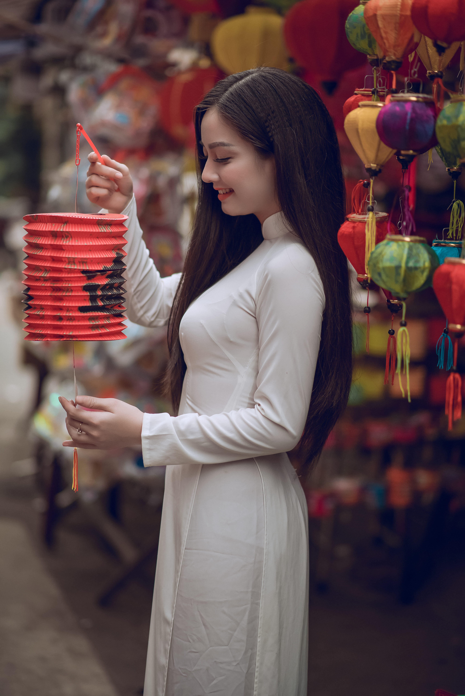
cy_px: 348
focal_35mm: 85
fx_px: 1645
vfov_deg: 23.9
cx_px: 232
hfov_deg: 16.1
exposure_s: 1/500
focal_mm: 85
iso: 400
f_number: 2
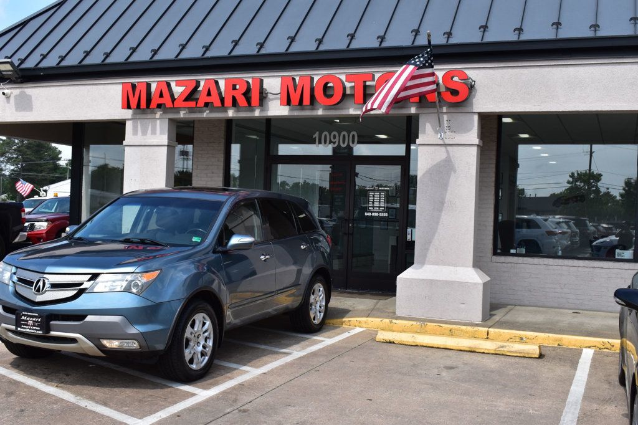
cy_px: 212
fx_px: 744
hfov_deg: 46.4
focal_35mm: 42
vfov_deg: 31.9
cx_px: 319
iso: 400
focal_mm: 28
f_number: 11
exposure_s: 1/500
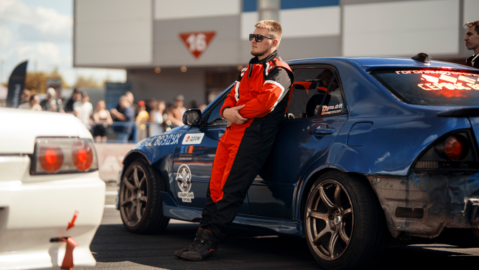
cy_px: 126
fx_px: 1131
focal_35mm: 89
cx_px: 240
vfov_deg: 13.6
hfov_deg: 23.9
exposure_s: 1/320
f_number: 1.8
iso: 100
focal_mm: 85
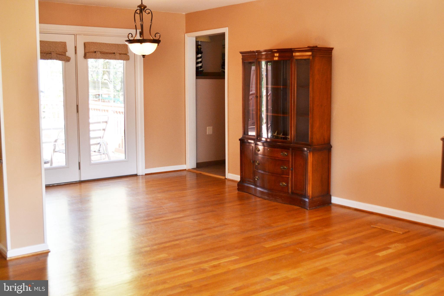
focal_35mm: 42
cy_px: 148
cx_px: 222
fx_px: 518
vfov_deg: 31.9
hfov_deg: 46.4
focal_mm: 28
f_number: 4.5
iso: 400
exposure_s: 1/100
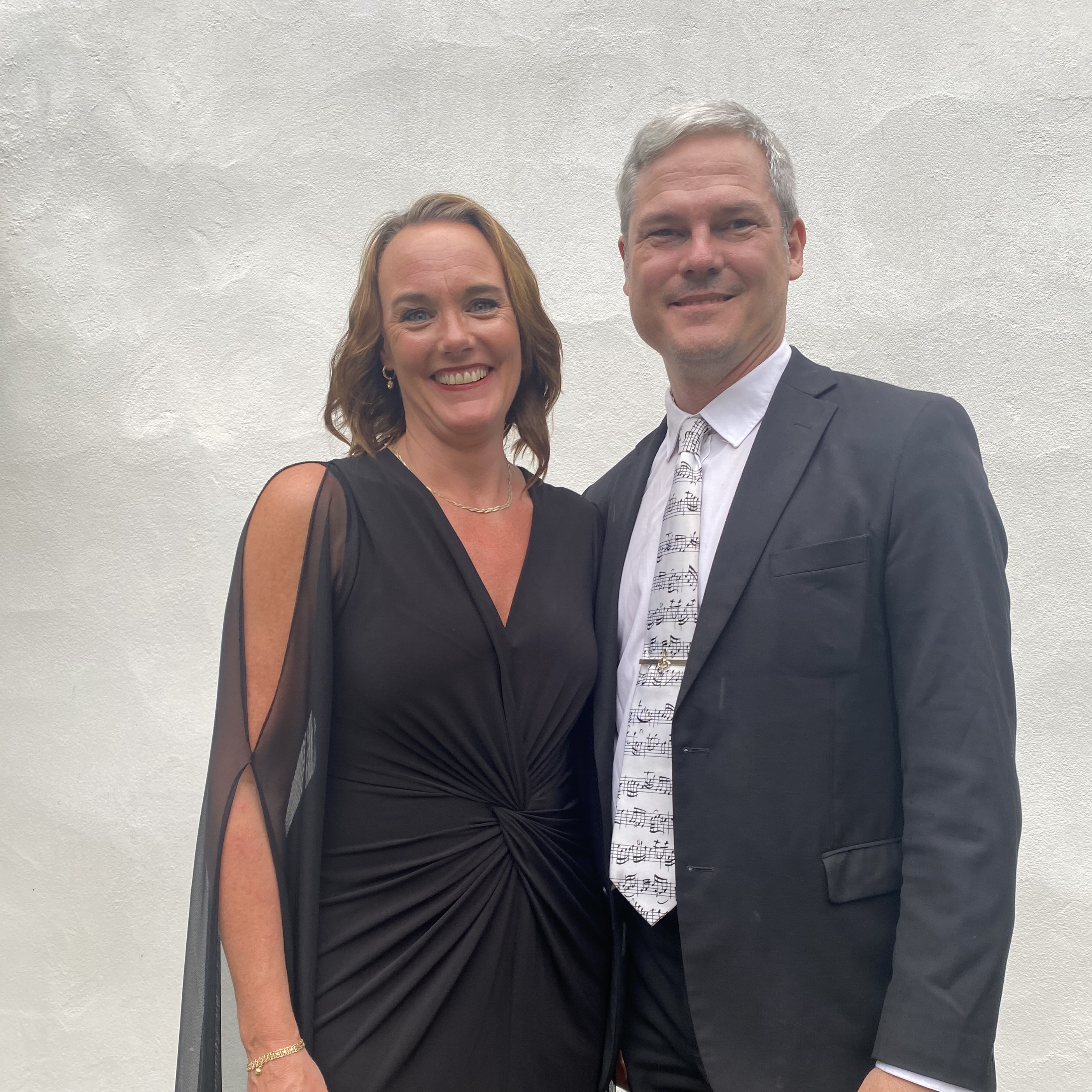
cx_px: 578
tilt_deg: -3.7
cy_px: 690
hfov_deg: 49.7
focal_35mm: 33
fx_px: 1178
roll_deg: -2.0
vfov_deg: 49.2
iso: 32
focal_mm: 4.25
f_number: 1.8
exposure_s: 1/281
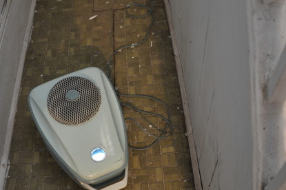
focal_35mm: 39
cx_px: 121
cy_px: 104
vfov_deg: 34.1
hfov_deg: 49.4
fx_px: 310
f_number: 3.5
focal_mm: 18
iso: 800
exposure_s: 1/5
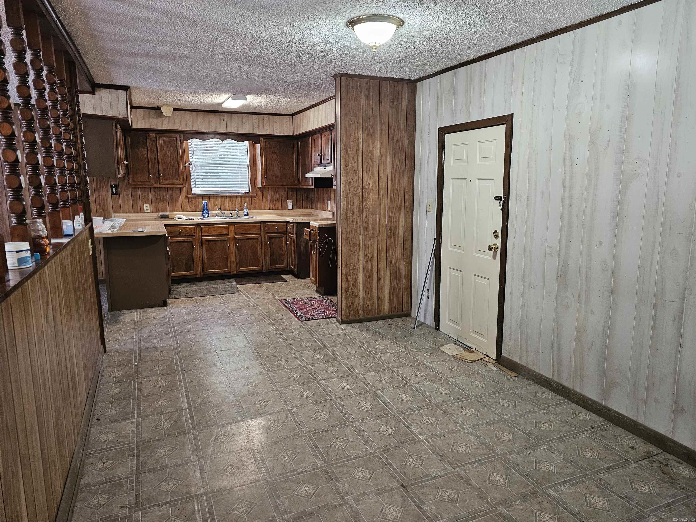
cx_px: 348
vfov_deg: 58.9
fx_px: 462
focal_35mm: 23
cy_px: 261
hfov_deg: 73.9
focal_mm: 6.3
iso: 500
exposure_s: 1/60
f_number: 1.7
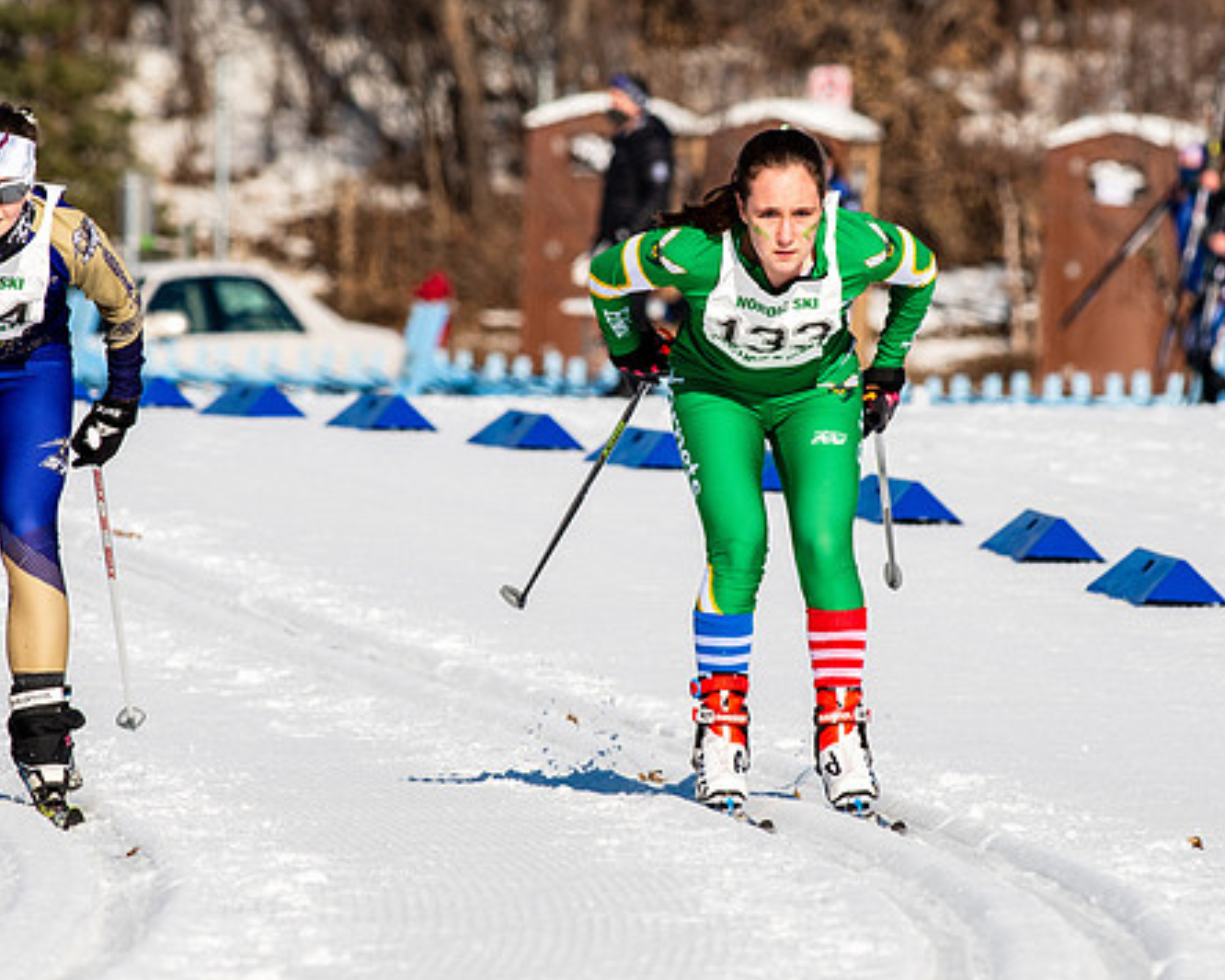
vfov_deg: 2.3
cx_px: 682
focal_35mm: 688
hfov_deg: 2.8
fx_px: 24938
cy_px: 496
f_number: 8
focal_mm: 300
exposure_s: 1/2000
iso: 400
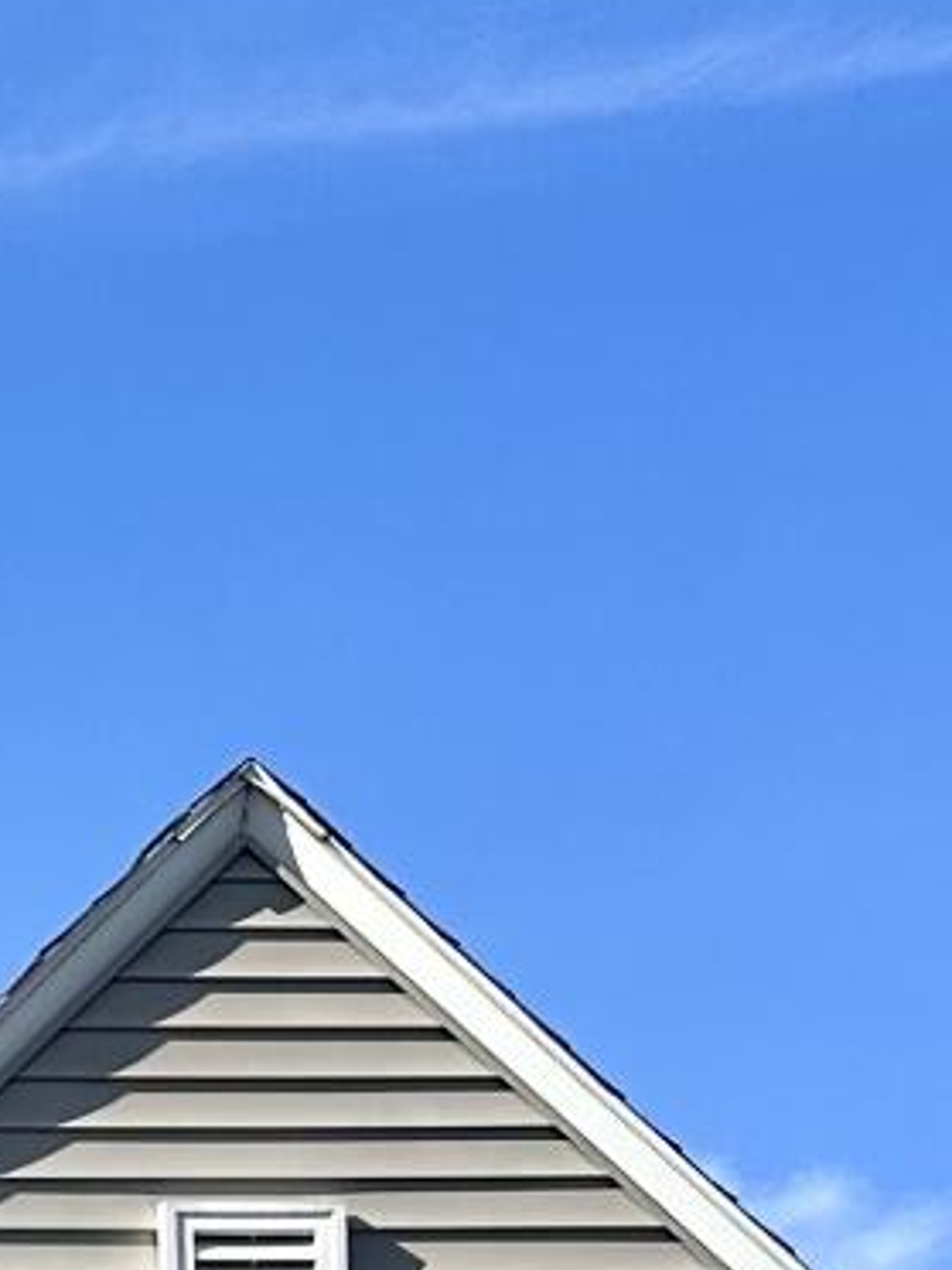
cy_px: 2001
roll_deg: -0.8
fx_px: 4730
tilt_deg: +9.9
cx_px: -1013
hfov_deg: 10.5
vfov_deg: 14.1
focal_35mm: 129
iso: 80
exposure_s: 1/3861
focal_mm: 6.86
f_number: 1.78
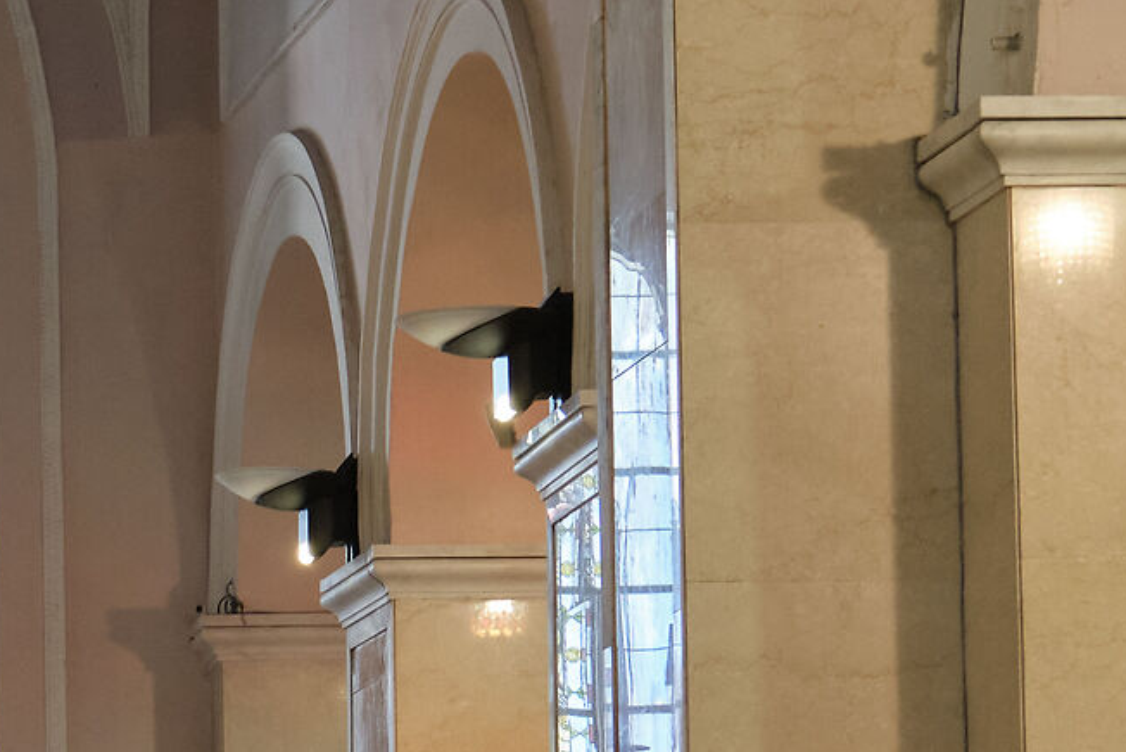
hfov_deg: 10.1
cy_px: 1048
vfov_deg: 7.0
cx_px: -729
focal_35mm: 195
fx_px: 6100
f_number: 8
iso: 1600
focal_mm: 35
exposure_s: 1/9
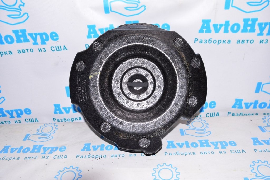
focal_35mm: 30
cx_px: 135
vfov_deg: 43.5
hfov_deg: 62.0
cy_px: 90
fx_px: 225
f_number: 8
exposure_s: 1/200
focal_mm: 20
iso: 1600
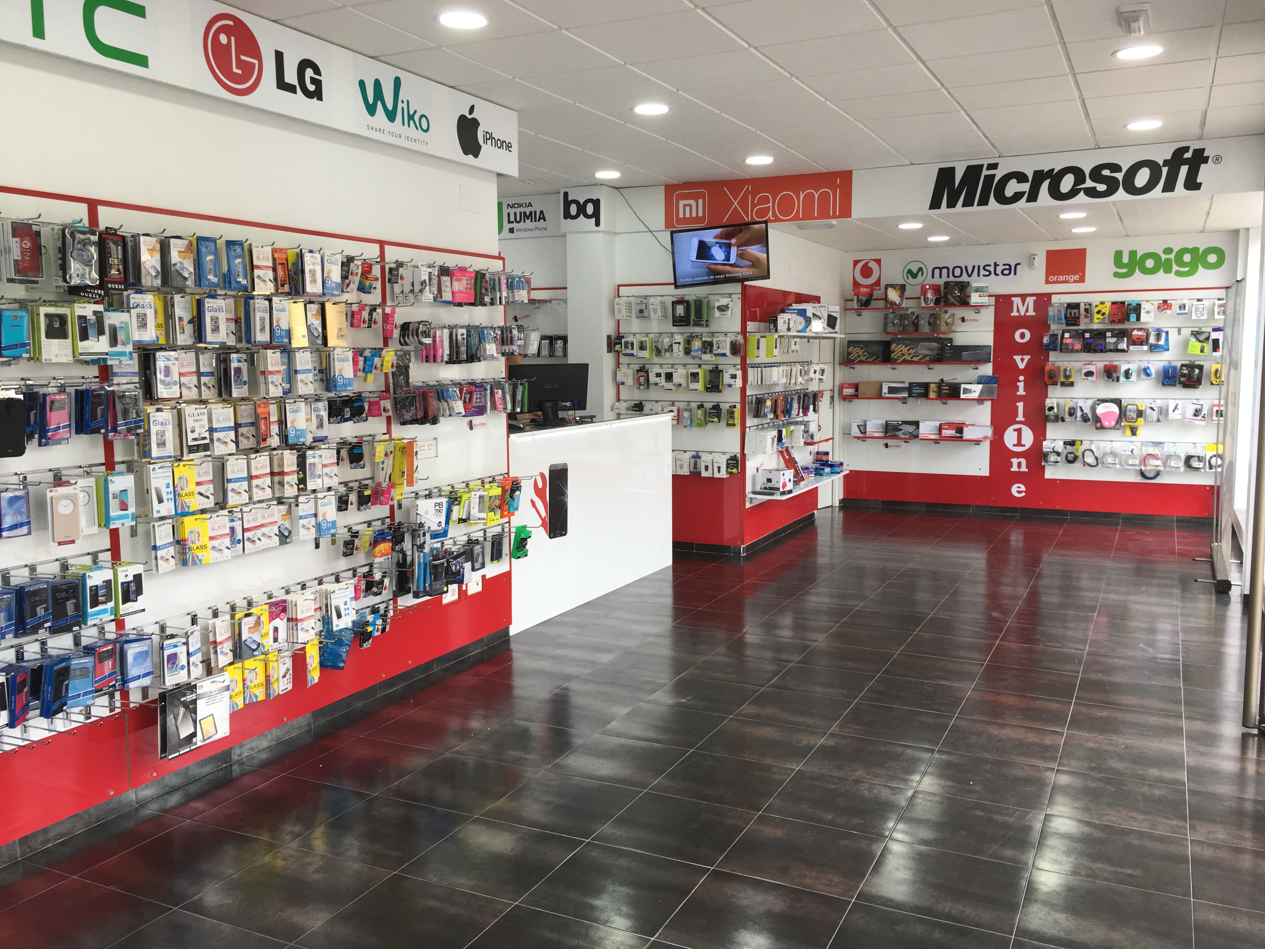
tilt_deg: -7.5
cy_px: 474
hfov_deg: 61.7
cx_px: 632
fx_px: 1060
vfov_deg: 48.2
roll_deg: -0.1
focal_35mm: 29
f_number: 2.2
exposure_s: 1/100
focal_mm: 4.15
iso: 40
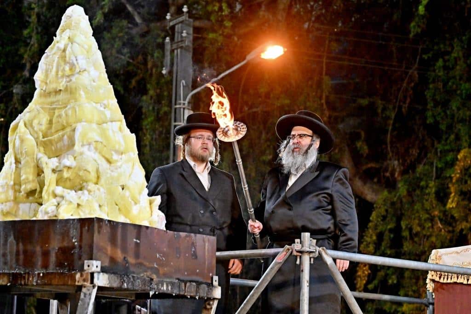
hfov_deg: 19.8
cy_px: 157
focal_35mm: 103
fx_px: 1347
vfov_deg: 13.3
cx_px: 236
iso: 2000
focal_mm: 69
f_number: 4
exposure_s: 1/400
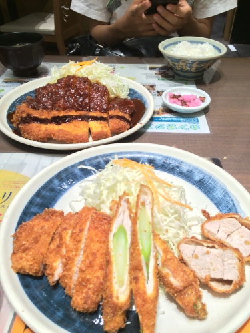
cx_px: 125
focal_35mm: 29
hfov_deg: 48.2
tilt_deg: -38.7
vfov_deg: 61.7
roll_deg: +1.5
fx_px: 279
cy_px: 166
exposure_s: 1/30
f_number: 2.2
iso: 50
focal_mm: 4.15
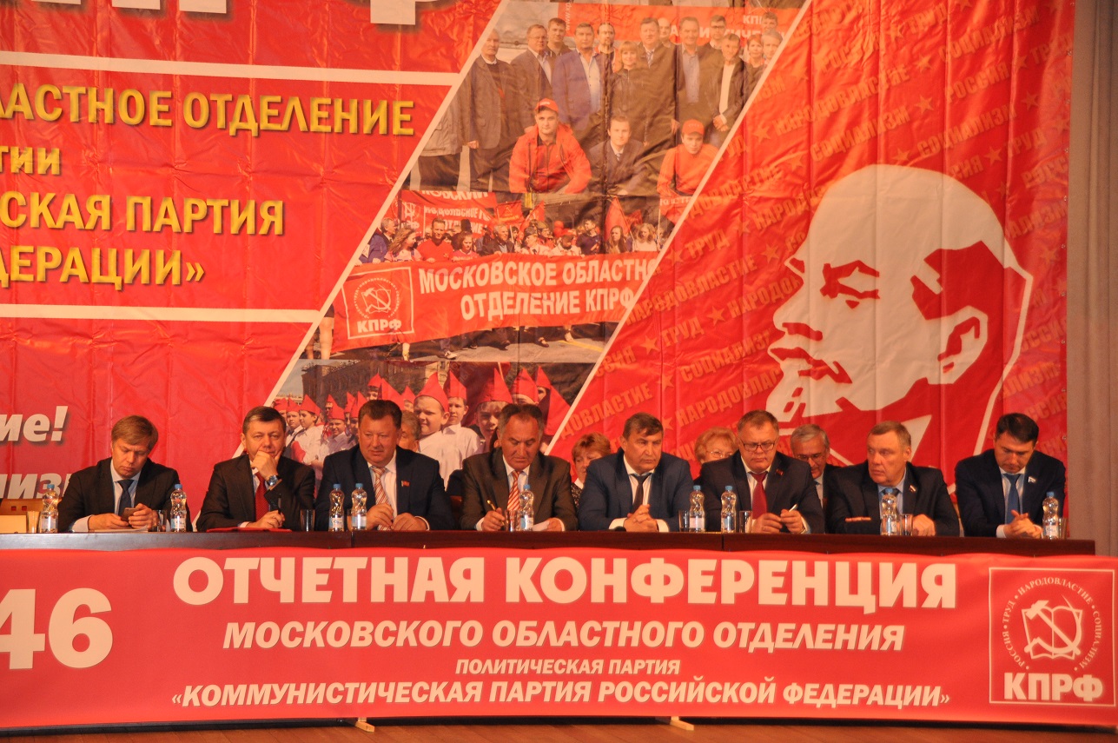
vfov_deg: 12.1
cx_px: 559
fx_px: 3490
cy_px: 372
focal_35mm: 112
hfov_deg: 18.2
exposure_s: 1/60
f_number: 5
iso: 800
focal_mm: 75
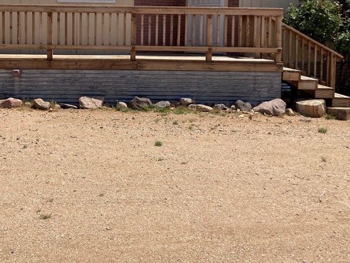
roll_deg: -1.0
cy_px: 57
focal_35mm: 51
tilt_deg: -1.0
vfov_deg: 28.1
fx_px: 516
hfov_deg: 37.1
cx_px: 118
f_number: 1.8
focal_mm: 3.99
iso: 20
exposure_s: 1/2667
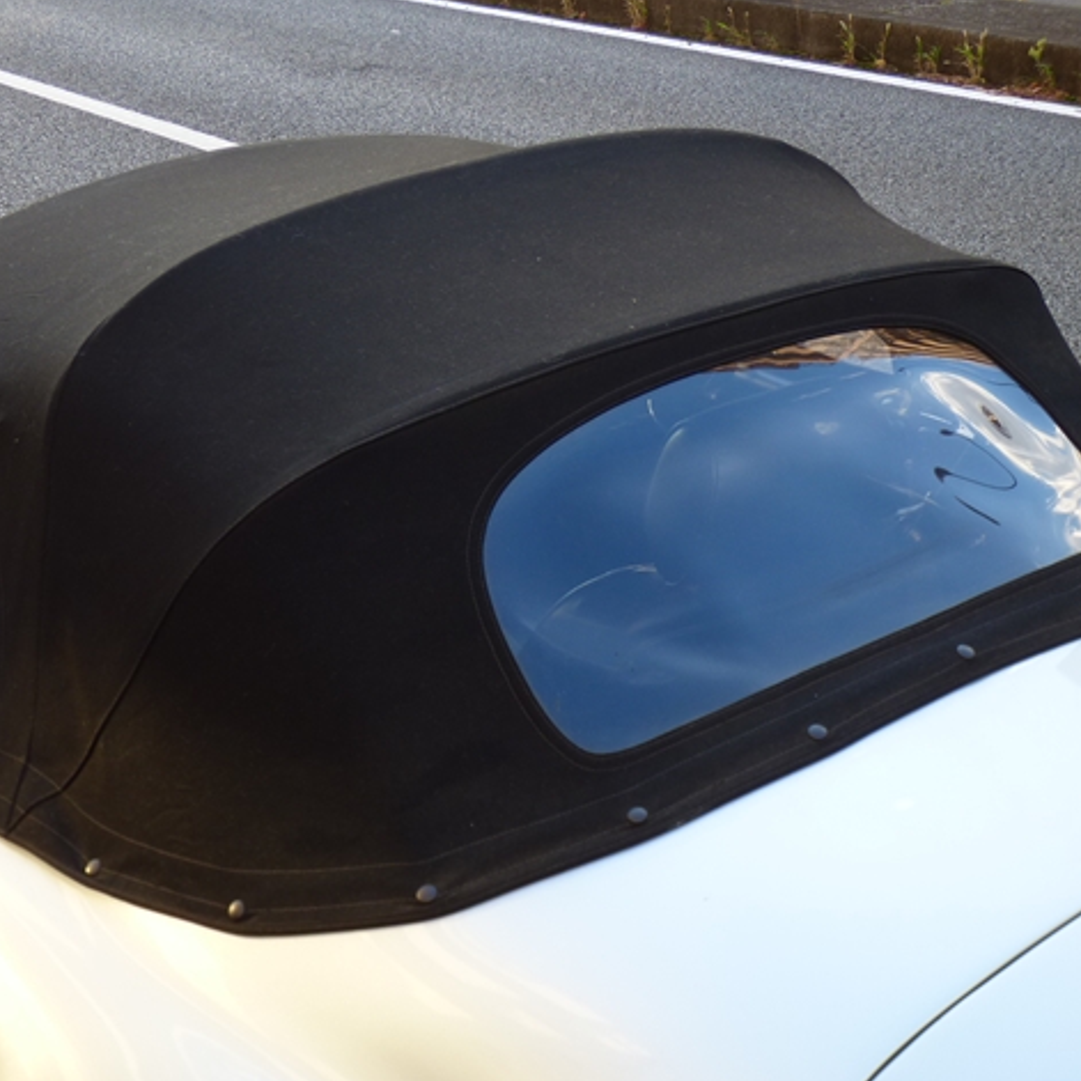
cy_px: 542
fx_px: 1908
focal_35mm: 54
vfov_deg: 31.6
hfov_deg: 31.6
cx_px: 491
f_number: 3.7
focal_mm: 7.79
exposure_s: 1/80
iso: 100
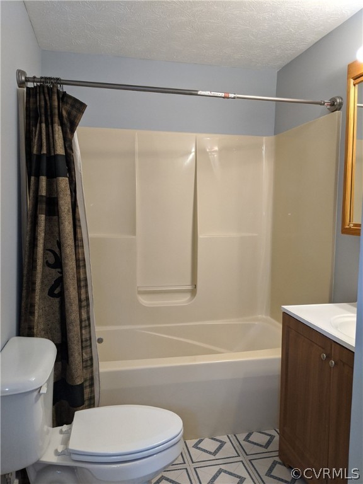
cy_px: 242
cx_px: 182
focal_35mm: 27
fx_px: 378
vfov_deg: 65.3
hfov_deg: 51.4
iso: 289
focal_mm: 4.44
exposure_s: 1/120
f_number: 1.8
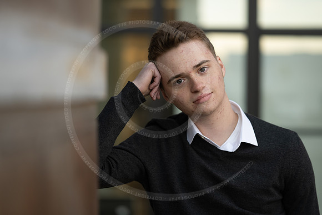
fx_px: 760
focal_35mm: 85
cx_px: 161
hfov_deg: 23.9
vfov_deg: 16.1
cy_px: 108
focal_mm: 85
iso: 200
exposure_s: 1/200
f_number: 1.8
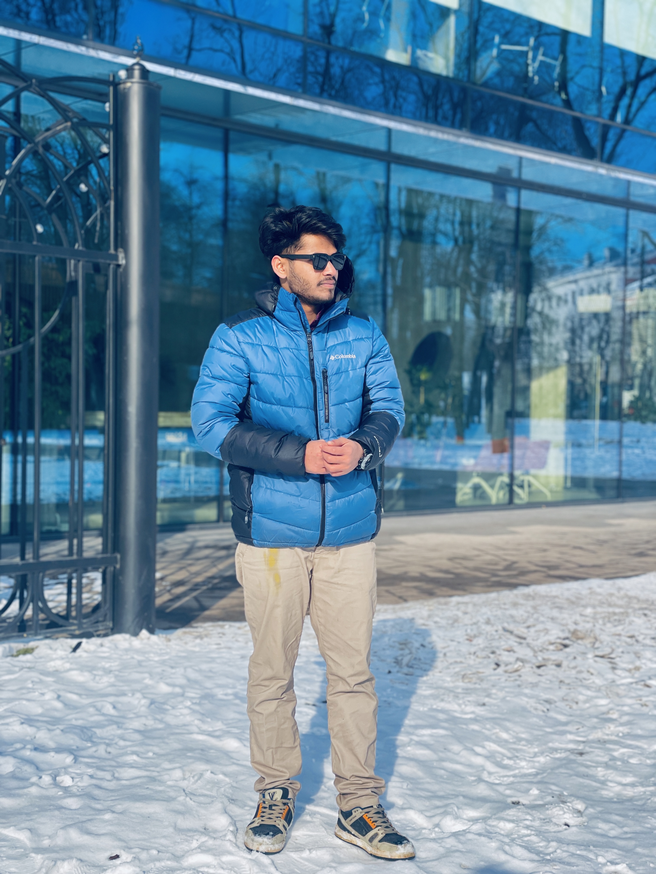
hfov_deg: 28.0
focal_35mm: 52
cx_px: 328
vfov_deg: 36.8
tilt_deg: -0.3
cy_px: 437
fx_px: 1314
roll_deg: -0.6
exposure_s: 1/1712
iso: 32
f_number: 2
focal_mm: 6
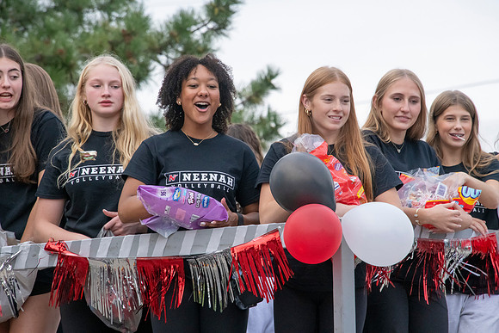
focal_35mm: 300
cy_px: 166
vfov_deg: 4.6
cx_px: 250
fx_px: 4159
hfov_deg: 6.9
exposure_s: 1/640
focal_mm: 300
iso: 3200
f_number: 11
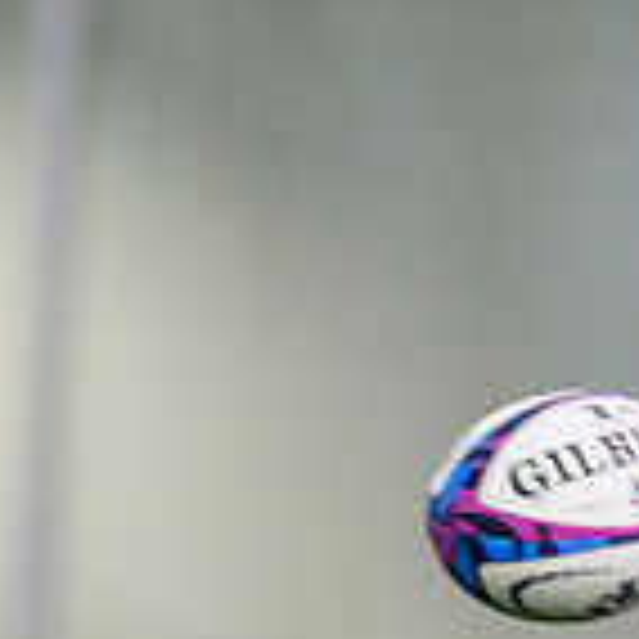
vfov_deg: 0.9
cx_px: 1215
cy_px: 569
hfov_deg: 0.9
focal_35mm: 1942
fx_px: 40558
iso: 10000
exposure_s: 1/800
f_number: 4
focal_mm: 560
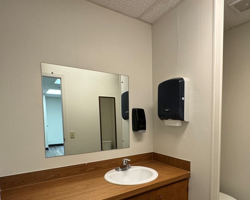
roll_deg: +0.6
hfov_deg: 72.0
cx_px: 146
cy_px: 130
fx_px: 170
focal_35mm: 23
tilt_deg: -5.1
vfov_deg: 59.8
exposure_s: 1/120
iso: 250
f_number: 2.2
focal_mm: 2.22
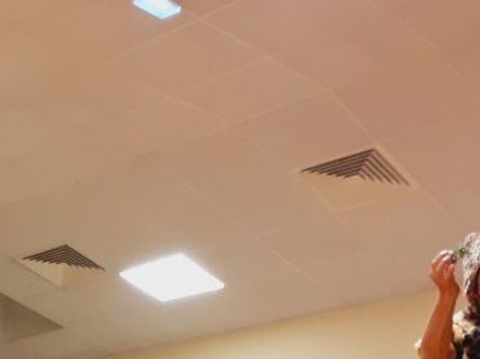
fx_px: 1025
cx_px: 1
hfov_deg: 25.1
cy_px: 421
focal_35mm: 74
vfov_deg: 18.9
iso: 250
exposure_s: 1/33
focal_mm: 3.6
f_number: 1.9
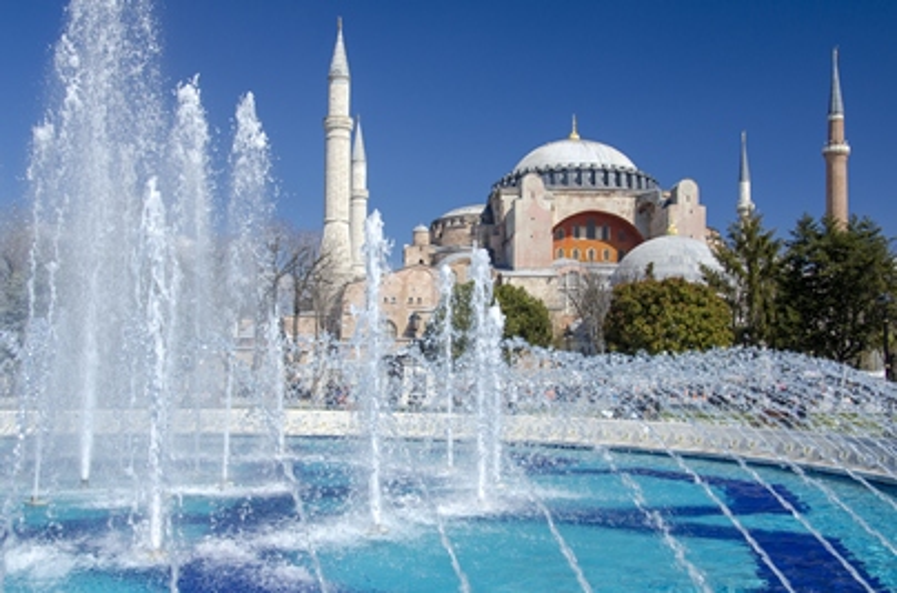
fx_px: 895
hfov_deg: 53.3
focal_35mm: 36
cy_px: 296
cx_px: 448
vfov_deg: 36.7
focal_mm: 24
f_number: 7.1
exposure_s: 1/250
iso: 160
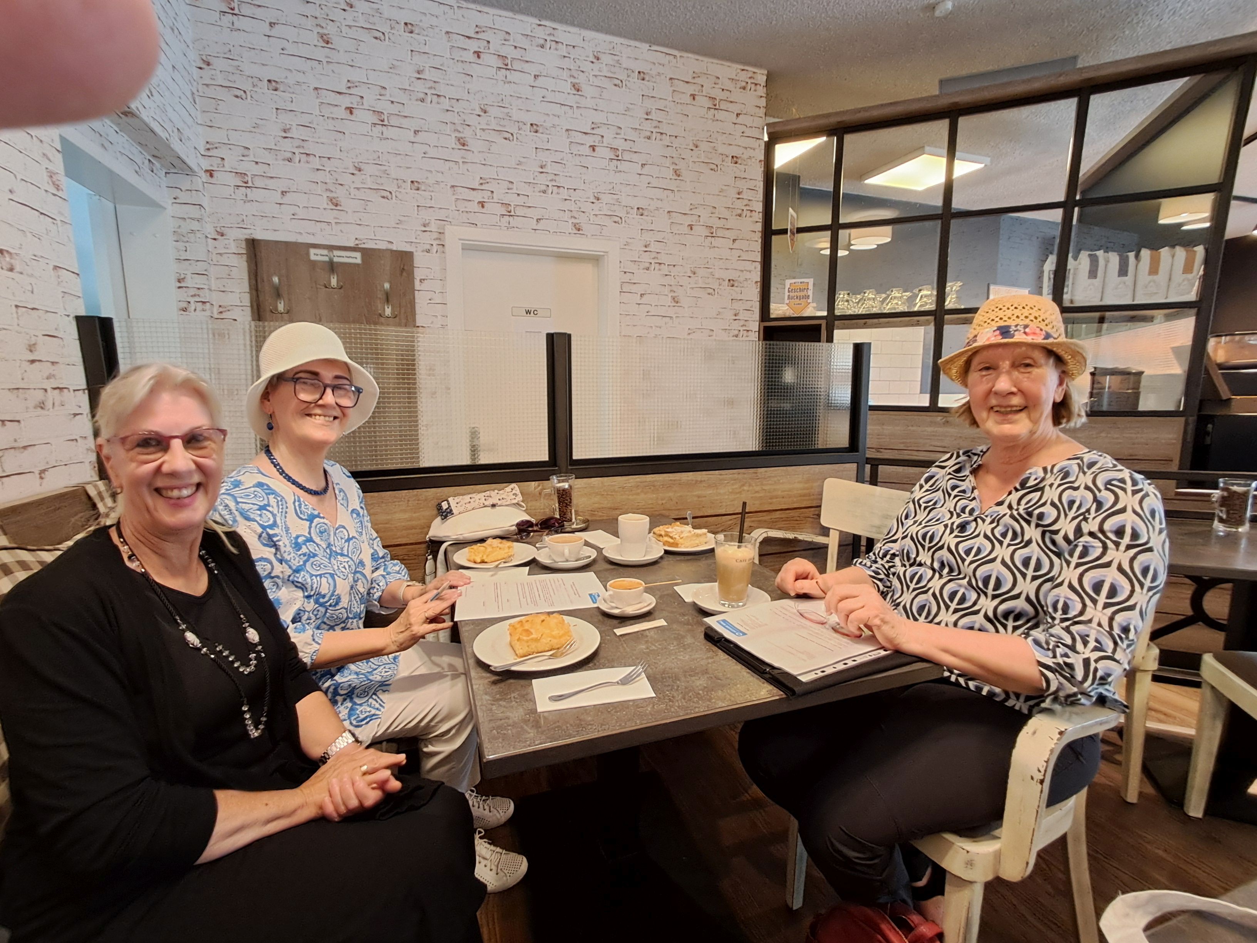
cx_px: 628
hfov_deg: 94.5
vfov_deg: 78.1
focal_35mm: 16
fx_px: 581
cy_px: 472
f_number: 2.2
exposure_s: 1/33
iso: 200
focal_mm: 1.64
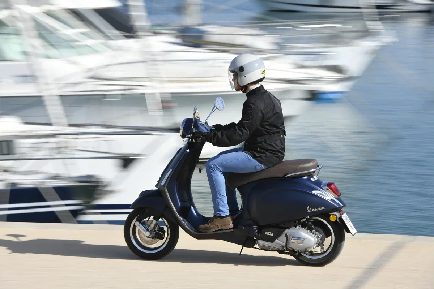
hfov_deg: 12.5
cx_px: 217
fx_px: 1989
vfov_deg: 8.3
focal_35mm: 165
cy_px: 144
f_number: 11
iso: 64
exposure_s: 1/80
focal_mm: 165
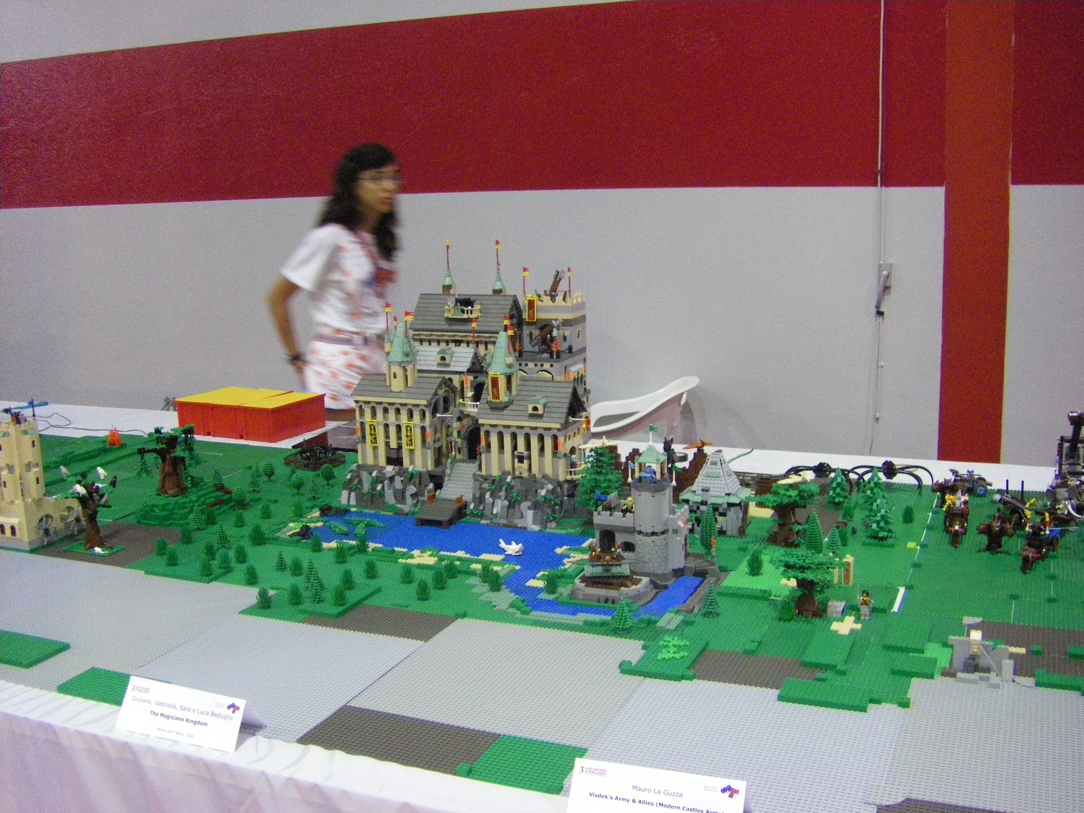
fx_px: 1190
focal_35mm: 38
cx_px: 542
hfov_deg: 49.0
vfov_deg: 37.7
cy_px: 406
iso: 800
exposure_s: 1/20
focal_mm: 6.3
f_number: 3.5
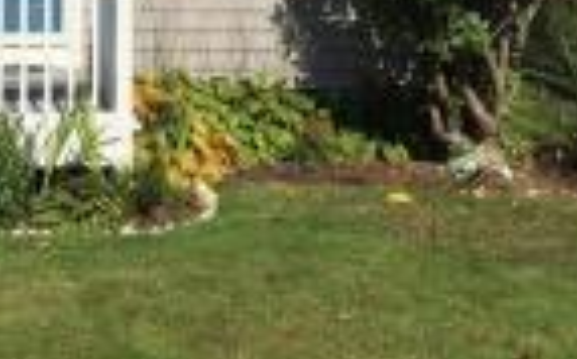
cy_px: -230
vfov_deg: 13.9
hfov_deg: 23.7
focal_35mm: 86
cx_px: 93
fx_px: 1351
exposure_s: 1/3300
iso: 32
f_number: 2.2
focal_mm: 4.15
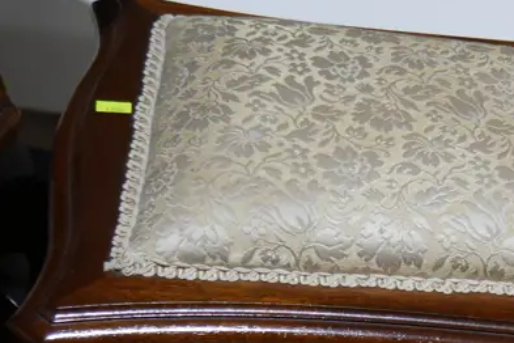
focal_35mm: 76
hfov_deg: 23.8
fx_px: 1085
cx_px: 647
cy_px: 378
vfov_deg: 17.3
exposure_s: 1/100
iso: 200
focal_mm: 14
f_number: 3.5
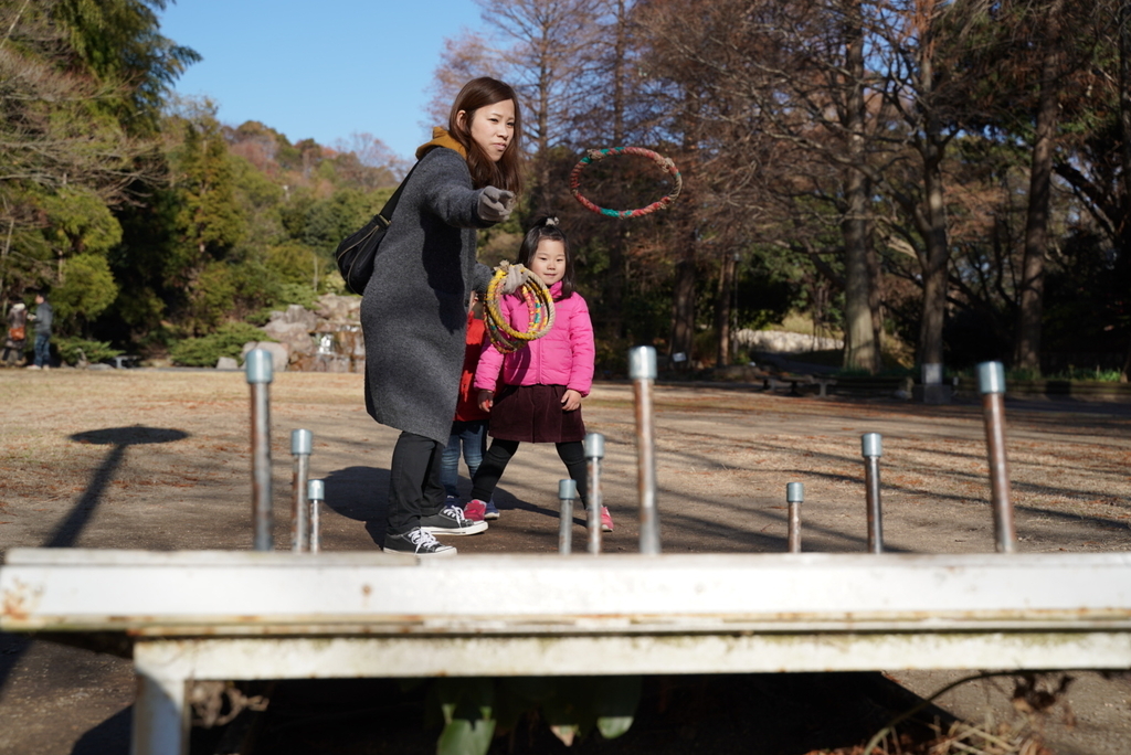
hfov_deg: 48.4
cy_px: 378
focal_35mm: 40
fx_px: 1257
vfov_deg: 33.4
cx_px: 566
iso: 100
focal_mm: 40
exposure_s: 1/1000
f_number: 4
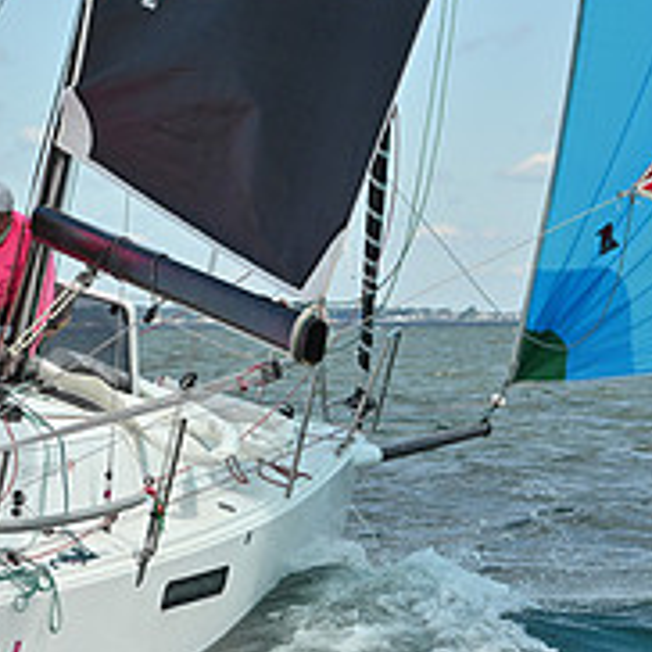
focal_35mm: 190
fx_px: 4049
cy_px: 267
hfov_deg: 9.1
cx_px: -25
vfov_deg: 9.2
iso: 250
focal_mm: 70
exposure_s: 1/1250
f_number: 6.3
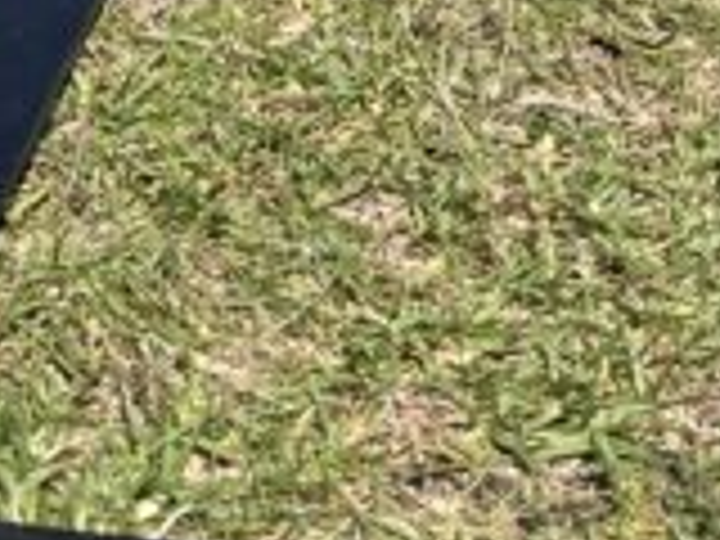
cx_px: -50
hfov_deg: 15.4
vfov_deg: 10.7
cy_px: -590
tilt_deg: -18.6
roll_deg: +2.0
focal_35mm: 125
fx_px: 2600
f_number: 1.6
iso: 50
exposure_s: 1/3215
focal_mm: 5.1
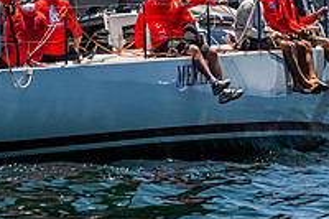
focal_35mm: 740
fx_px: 6757
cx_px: 203
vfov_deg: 1.9
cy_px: -5
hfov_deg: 2.8
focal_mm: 200
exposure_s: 1/2500
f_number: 8
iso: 500
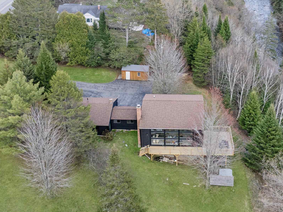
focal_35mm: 46
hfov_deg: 40.9
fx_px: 376
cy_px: 67
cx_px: 182
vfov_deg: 31.2
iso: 410
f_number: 2.8
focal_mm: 12.29
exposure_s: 1/1000
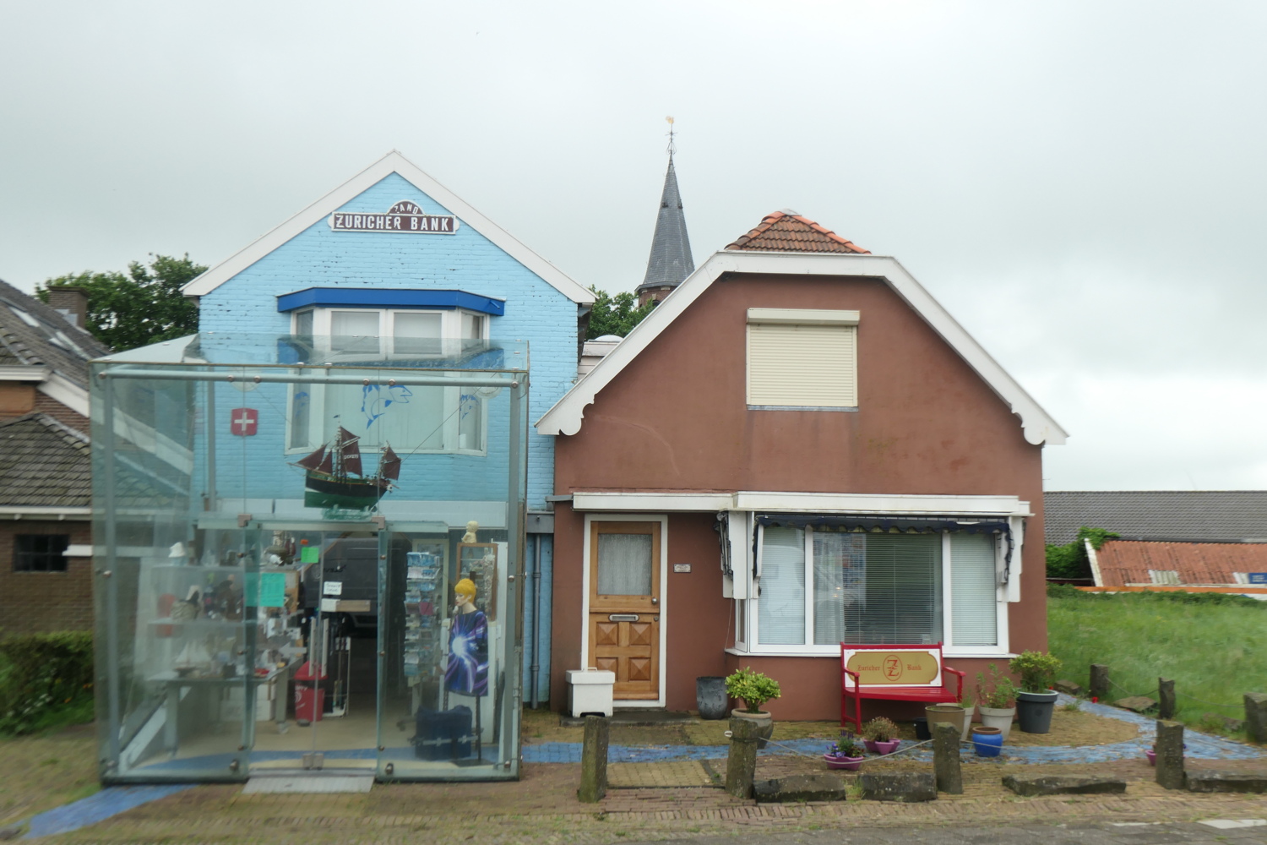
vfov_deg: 38.9
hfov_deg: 55.8
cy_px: 422
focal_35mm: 34
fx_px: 1197
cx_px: 634
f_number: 3.7
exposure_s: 1/200
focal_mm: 12.5
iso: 200
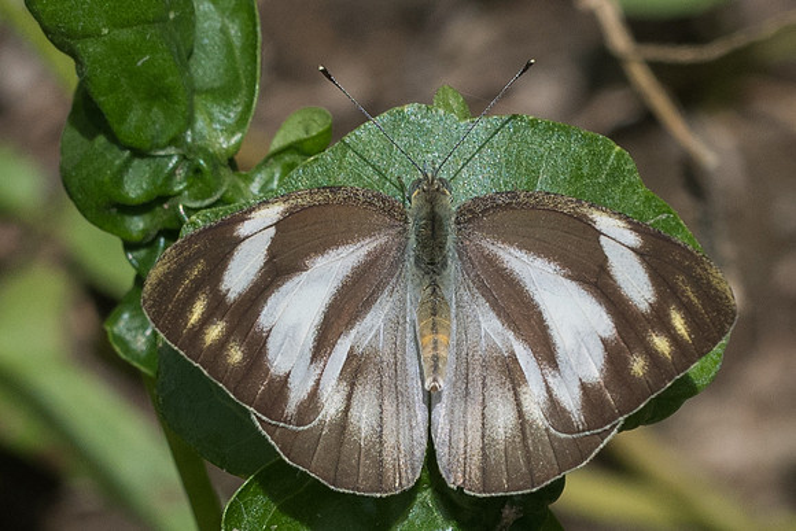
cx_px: 348
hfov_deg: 2.0
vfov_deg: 1.3
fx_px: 23308
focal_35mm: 1054
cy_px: 338
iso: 400
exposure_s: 1/800
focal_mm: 150
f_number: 9
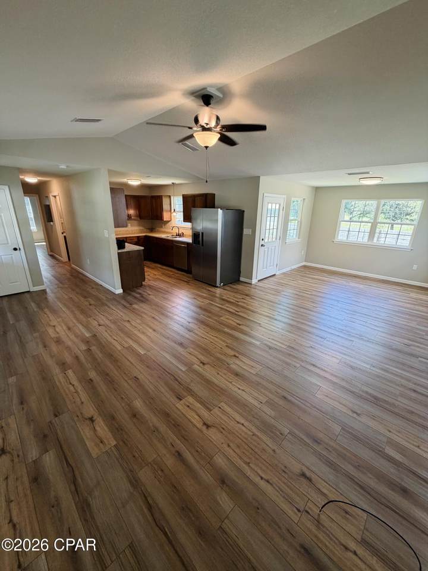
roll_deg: -1.6
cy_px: 286
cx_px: 214
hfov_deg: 85.7
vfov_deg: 102.1
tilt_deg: -17.9
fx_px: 231
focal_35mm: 14
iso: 160
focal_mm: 2.22
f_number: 2.2
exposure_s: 1/60
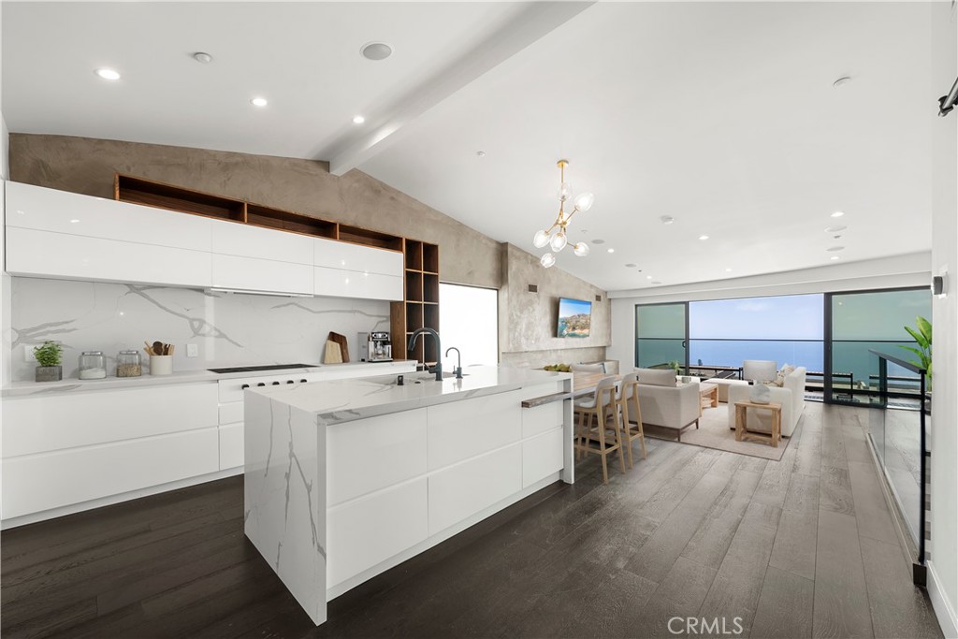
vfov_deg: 85.4
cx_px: 479
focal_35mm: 13
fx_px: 346
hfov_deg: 108.3
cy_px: 320
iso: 80
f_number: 11
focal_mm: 13
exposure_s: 1/2
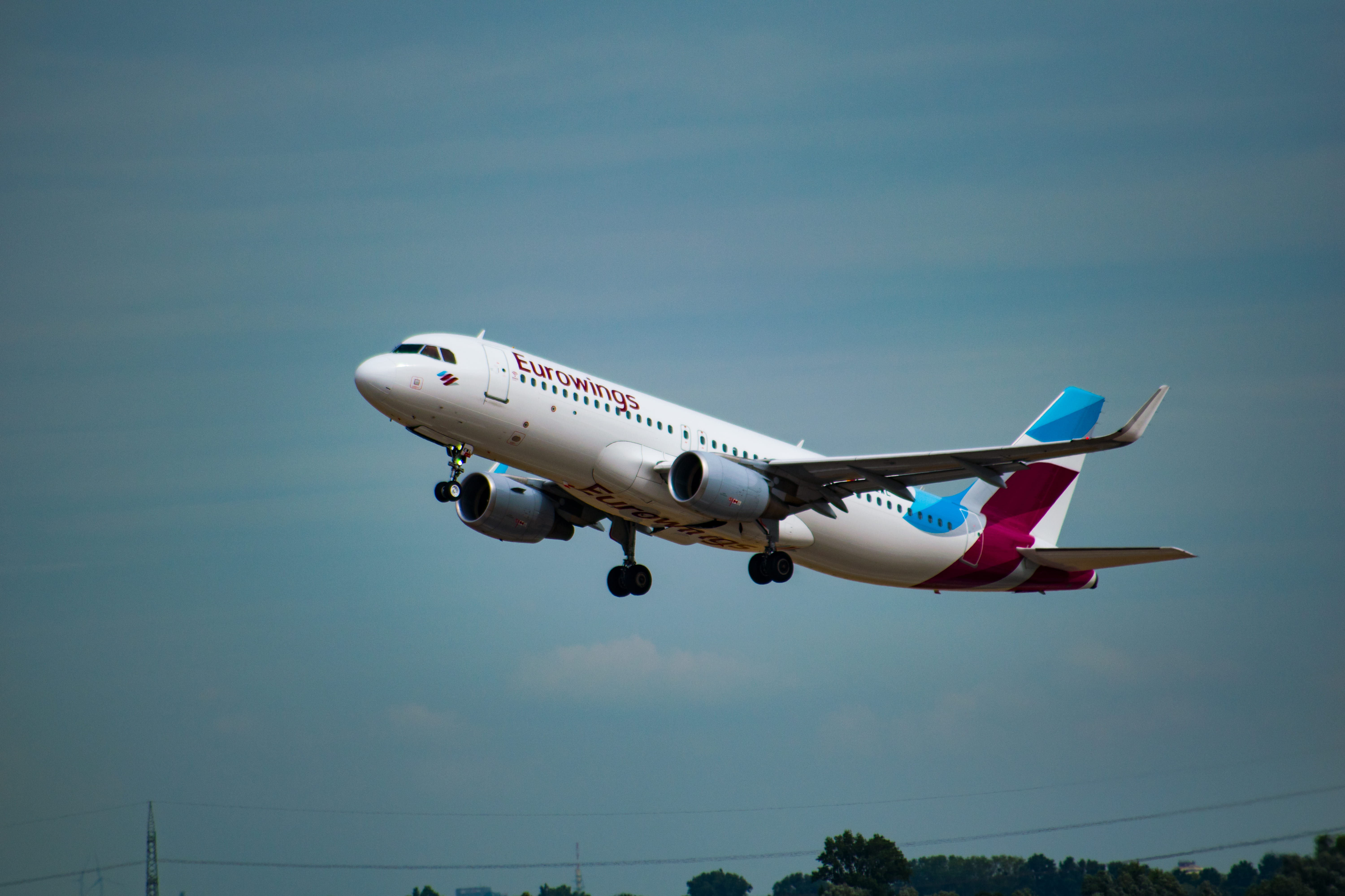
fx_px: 16811
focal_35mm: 450
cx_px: 672
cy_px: 448
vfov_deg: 3.1
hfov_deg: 4.6
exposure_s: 1/2000
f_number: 5.6
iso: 250
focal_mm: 300
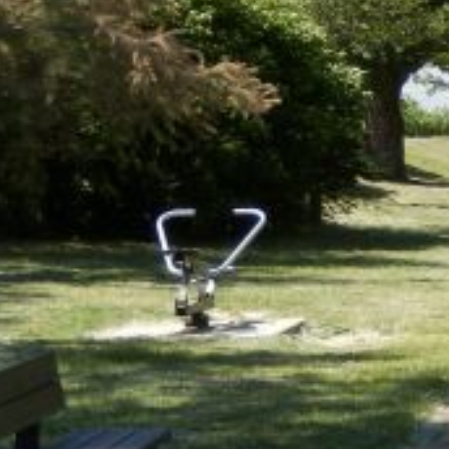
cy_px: 172
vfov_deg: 10.7
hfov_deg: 10.2
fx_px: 2407
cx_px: 739
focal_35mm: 164
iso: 80
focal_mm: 7.3
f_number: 3.7
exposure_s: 1/400
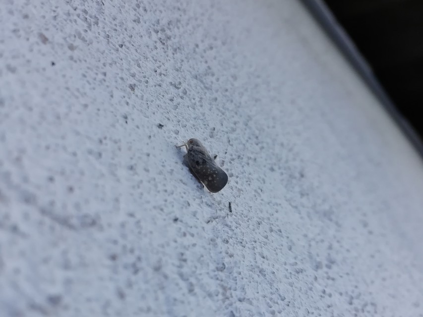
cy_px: 158
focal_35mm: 26
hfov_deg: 67.3
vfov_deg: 53.1
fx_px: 318
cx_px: 212
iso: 50
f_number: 2.2
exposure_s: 1/296
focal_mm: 3.46
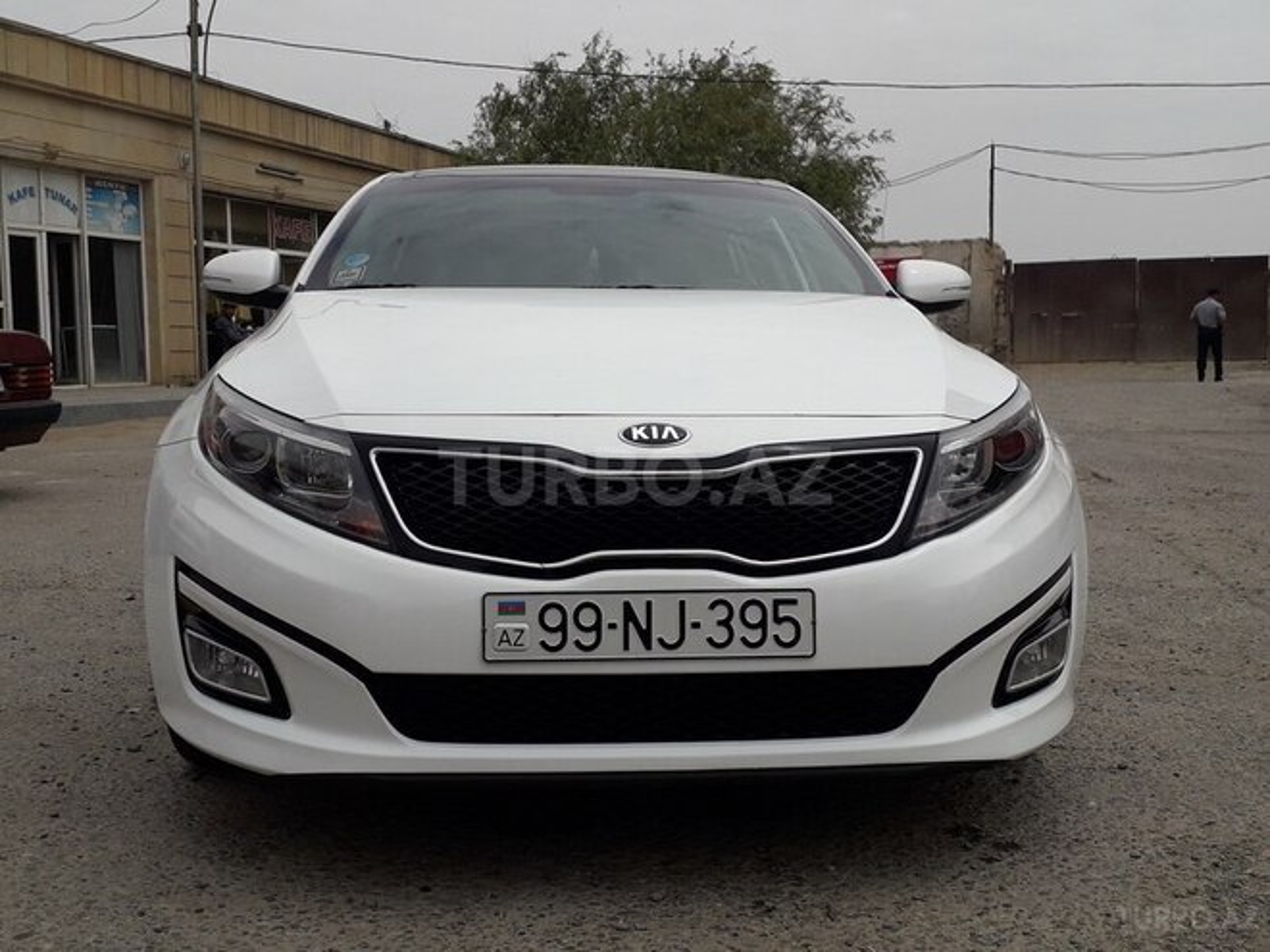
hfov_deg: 65.3
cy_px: 476
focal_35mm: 27
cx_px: 635
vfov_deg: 51.4
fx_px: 991
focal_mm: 3.6
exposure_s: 1/4032
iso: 40
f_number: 1.9
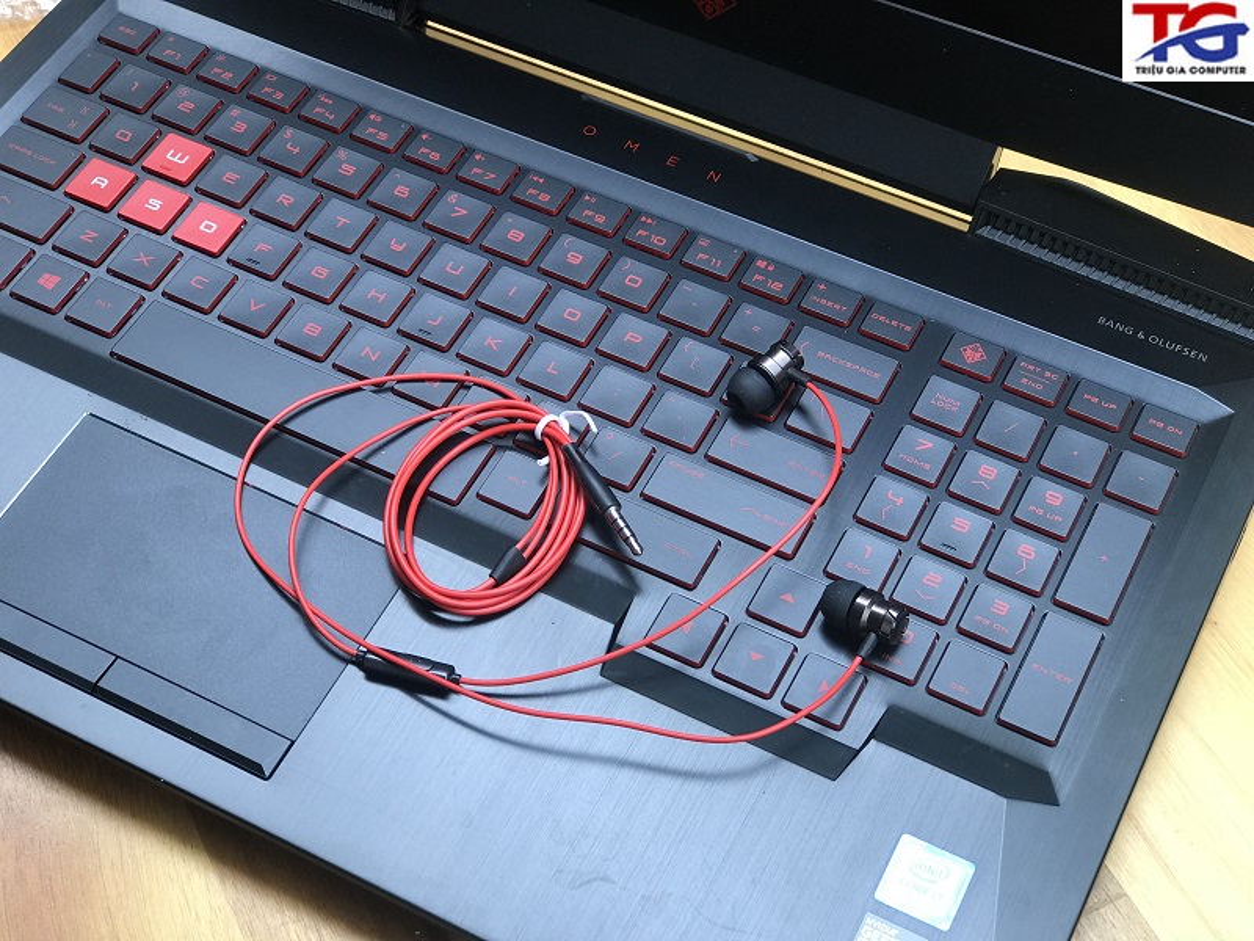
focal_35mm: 57
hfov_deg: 33.8
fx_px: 2065
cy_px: 470
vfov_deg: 25.7
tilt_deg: -56.4
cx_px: 627
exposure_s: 1/50
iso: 25
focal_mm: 6.6
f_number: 2.8
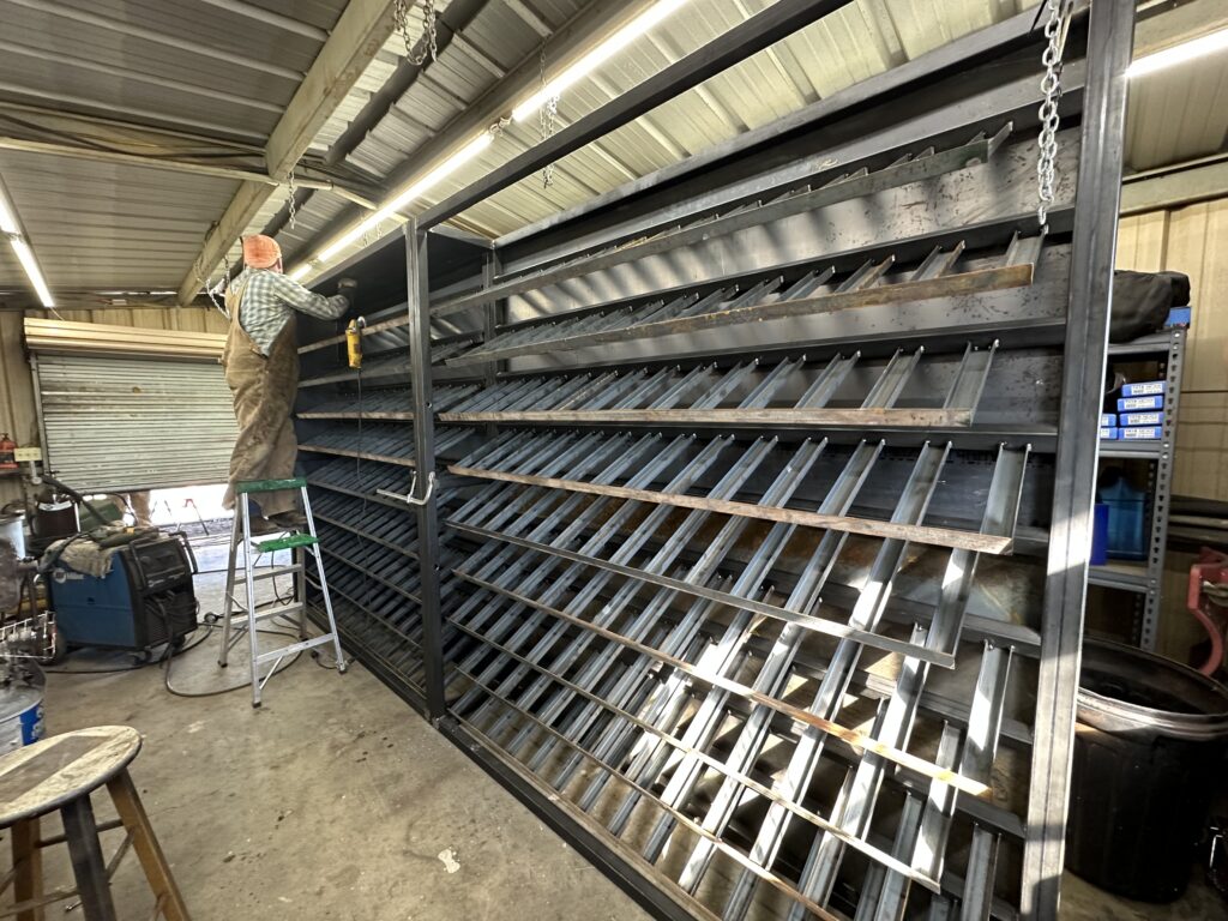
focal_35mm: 14
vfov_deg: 85.7
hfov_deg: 102.1
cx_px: 614
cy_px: 460
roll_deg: -0.5
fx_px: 497
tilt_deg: -4.6
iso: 250
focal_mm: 2.22
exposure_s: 1/60
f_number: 2.2
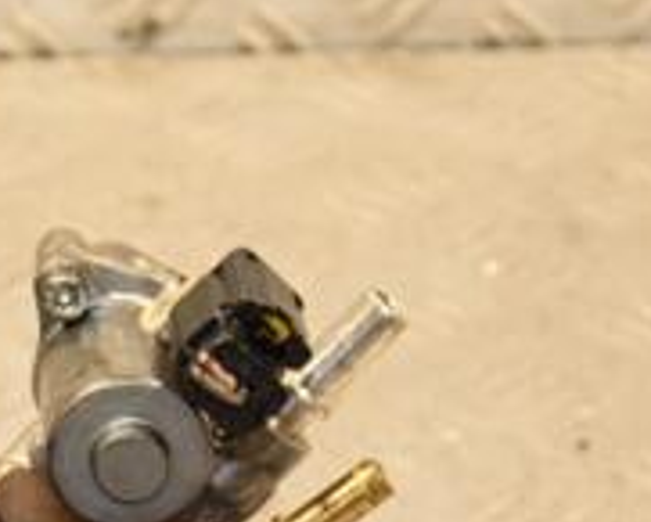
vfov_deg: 5.7
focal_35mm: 271
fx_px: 5224
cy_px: 565
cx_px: 50
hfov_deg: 7.1
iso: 800
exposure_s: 1/160
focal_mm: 58
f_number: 5
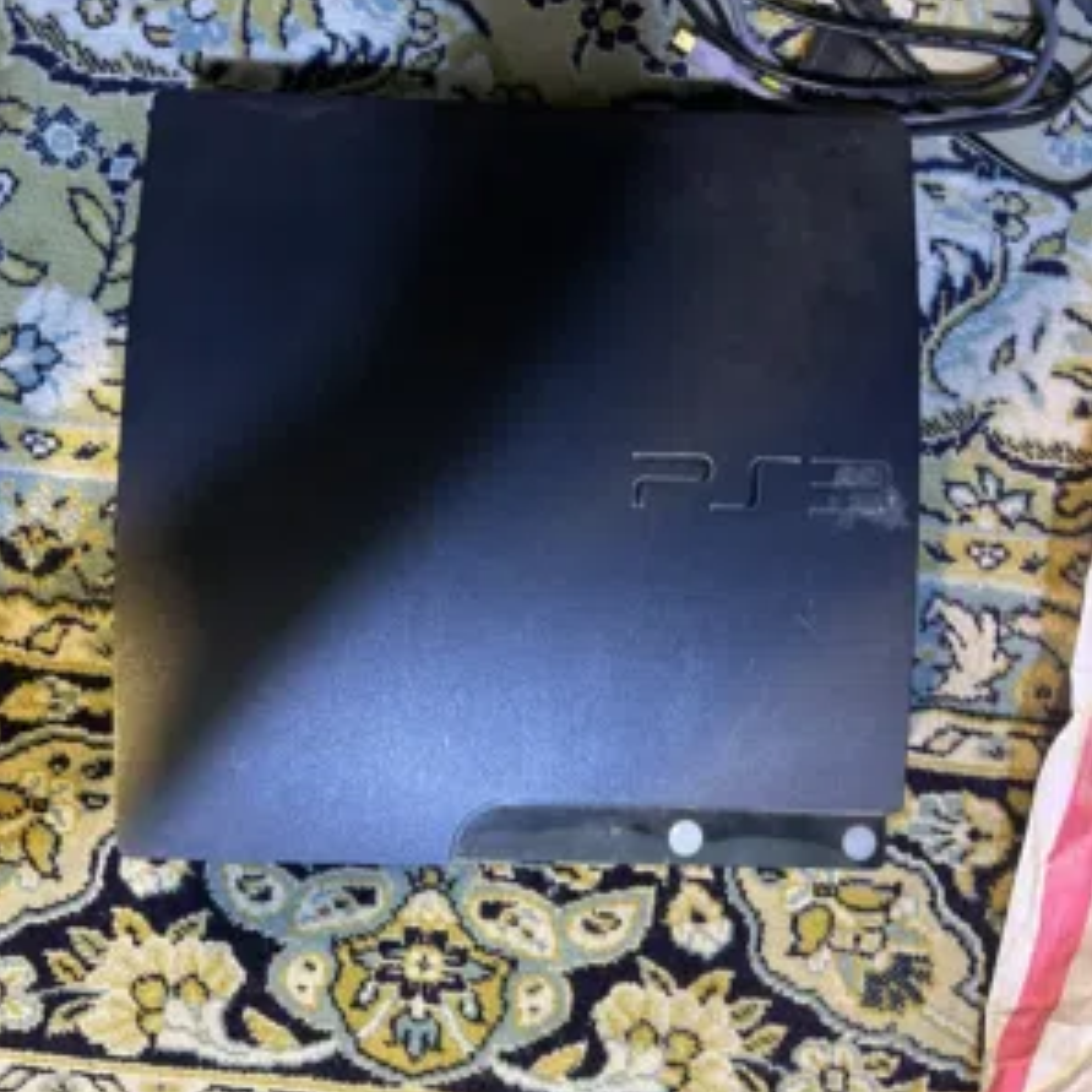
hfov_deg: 52.5
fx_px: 1106
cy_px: 540
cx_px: 544
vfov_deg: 52.5
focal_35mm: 31
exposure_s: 1/33
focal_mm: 5.7
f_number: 1.5
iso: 400
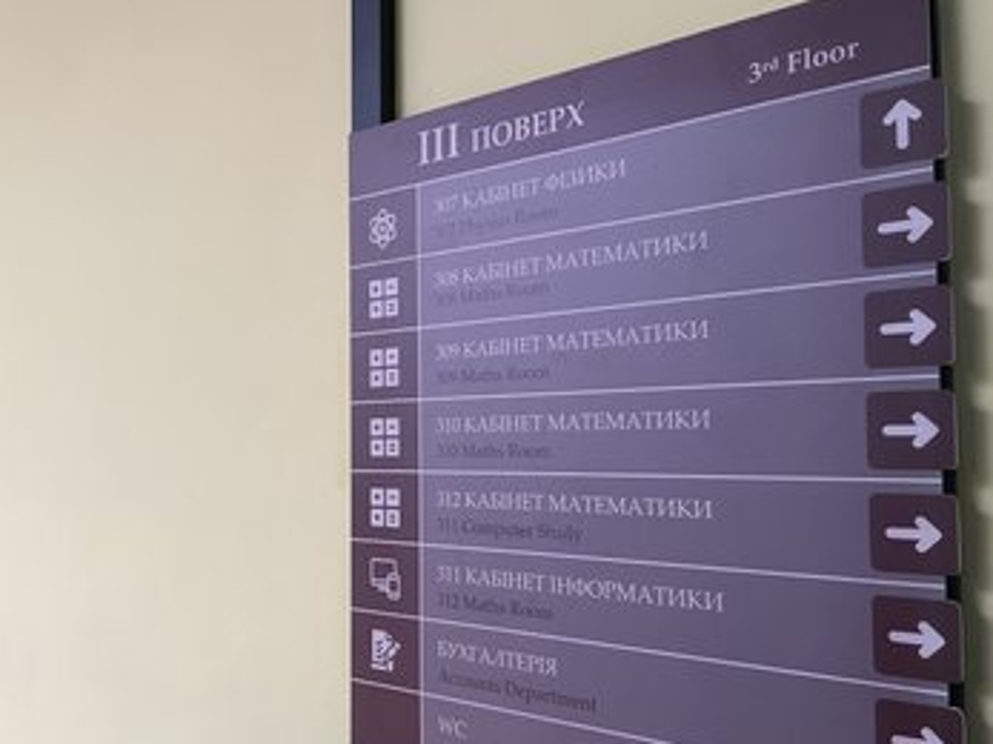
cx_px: 475
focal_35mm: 30
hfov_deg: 60.0
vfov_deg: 46.6
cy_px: 424
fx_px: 860
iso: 250
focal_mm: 4.2
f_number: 1.6
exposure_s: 1/60
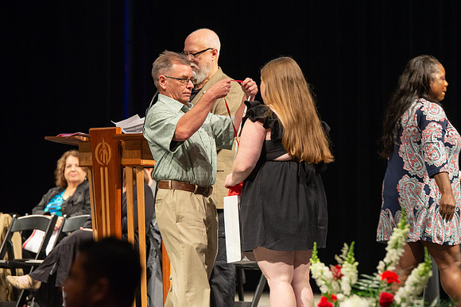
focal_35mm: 185
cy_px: 162
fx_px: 2367
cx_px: 274
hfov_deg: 11.1
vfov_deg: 7.4
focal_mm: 155
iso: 1600
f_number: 4
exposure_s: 1/100
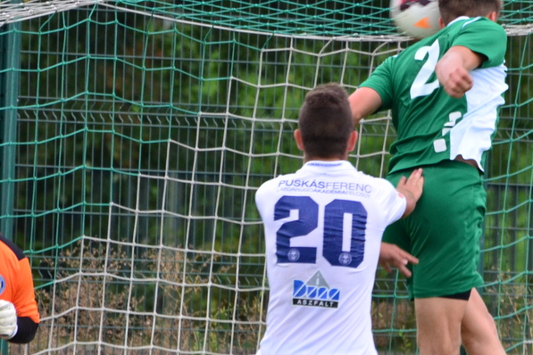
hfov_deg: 2.8
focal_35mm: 724
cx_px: 446
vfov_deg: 1.9
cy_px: 161
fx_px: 10718
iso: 800
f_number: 6.3
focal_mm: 240
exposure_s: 1/500
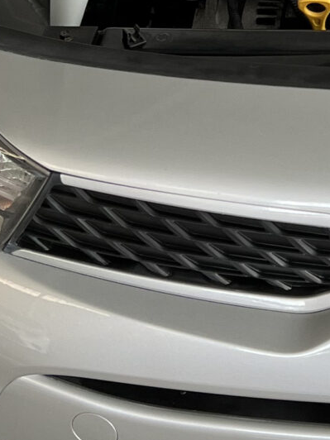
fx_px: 1589
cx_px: 530
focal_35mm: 125
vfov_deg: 14.7
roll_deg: -1.2
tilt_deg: -27.9
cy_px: -216
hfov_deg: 11.3
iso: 64
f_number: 1.5
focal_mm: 5.7
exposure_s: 1/121
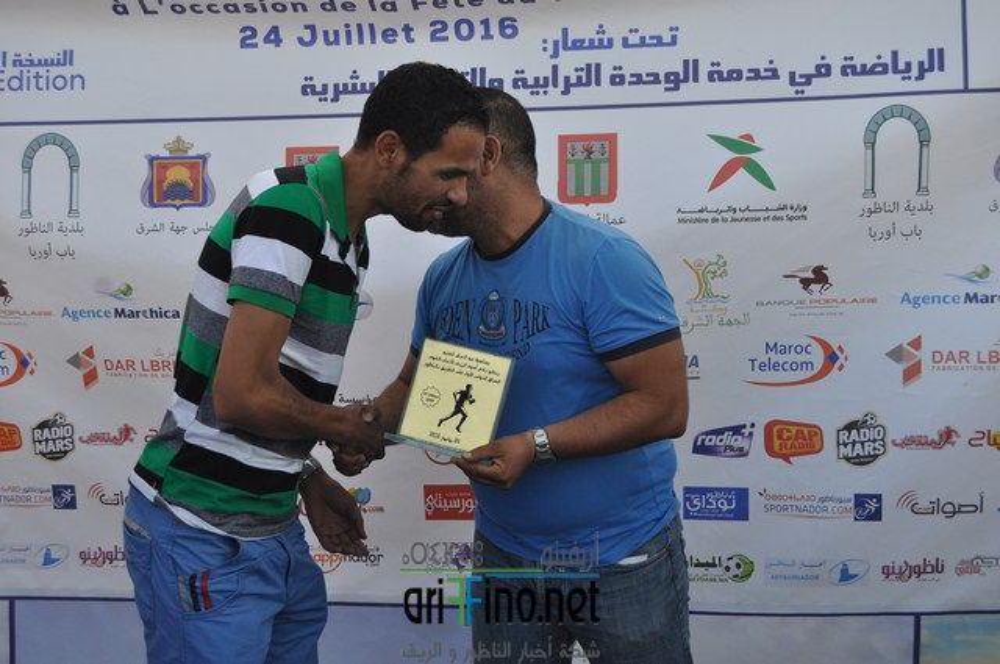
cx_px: 500
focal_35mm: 57
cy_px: 332
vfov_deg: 23.7
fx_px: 1581
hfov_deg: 35.1
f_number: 7.1
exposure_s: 1/200
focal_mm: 38
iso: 200
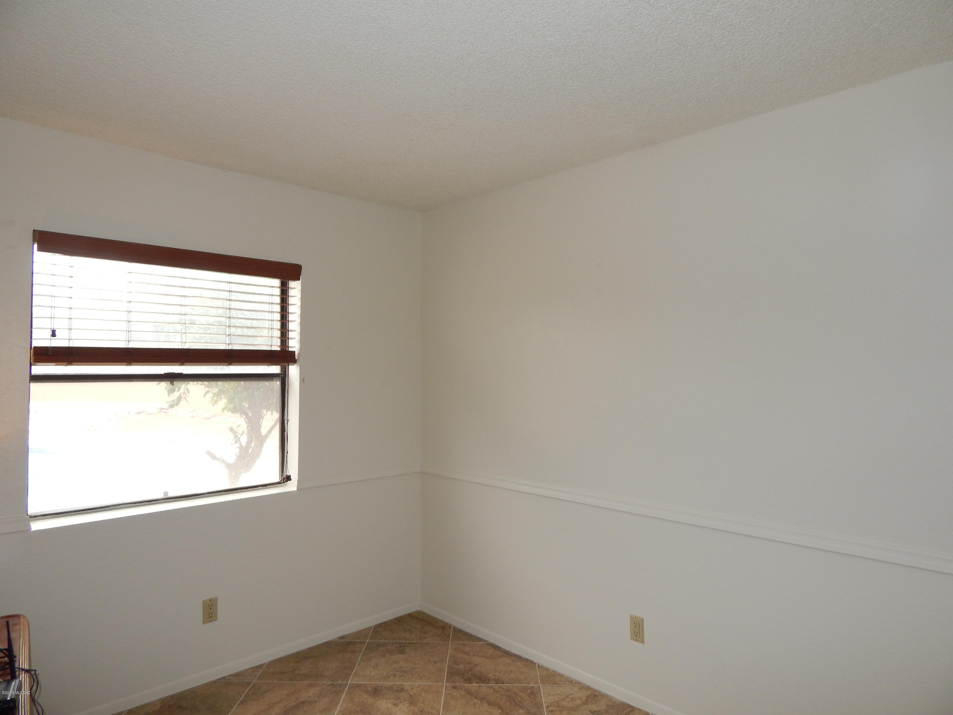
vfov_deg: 58.9
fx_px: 633
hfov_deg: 73.9
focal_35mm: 23
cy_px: 358
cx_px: 476
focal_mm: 4
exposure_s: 1/160
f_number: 3
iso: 125
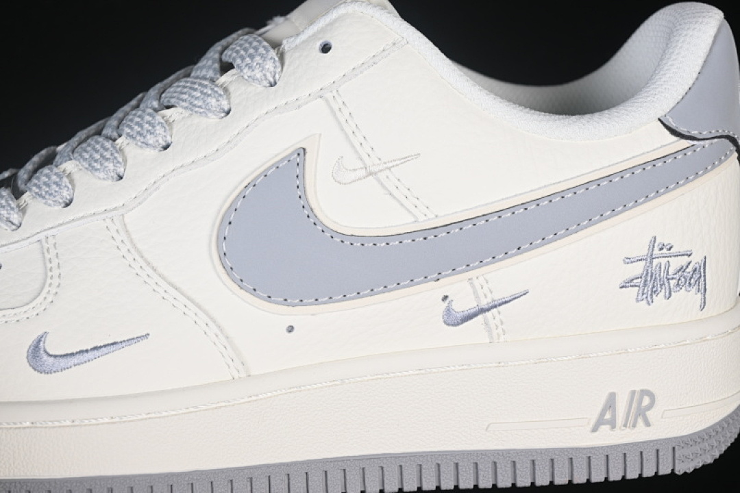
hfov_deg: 27.0
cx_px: 370
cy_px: 246
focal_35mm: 75
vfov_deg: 18.2
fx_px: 1542
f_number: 7.1
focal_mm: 50
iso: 160
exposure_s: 1/80
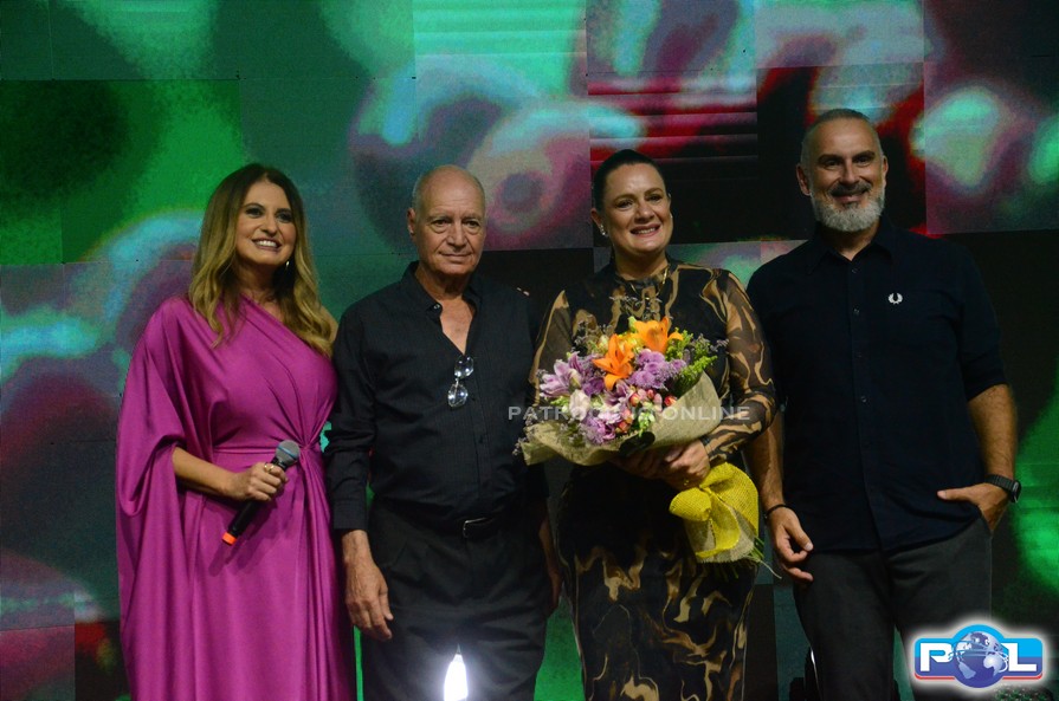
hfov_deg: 20.6
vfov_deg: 13.8
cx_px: 530
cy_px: 350
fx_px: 2907
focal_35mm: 99
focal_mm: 66
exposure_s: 1/200
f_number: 5.3
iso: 4000
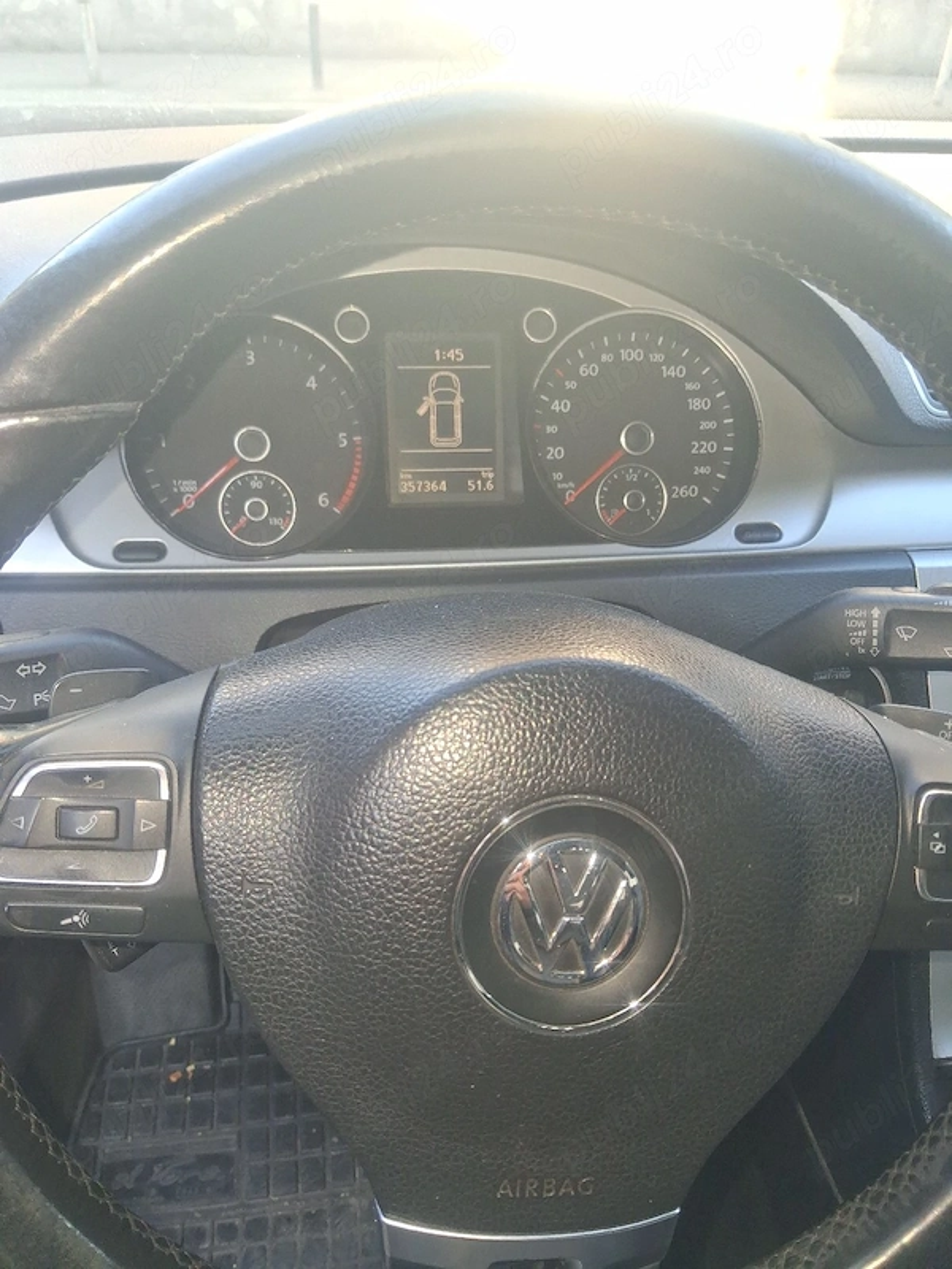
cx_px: 476
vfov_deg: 65.3
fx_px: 990
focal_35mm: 27
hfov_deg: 51.4
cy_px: 634
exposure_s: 1/100
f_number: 1.8
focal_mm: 4
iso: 160
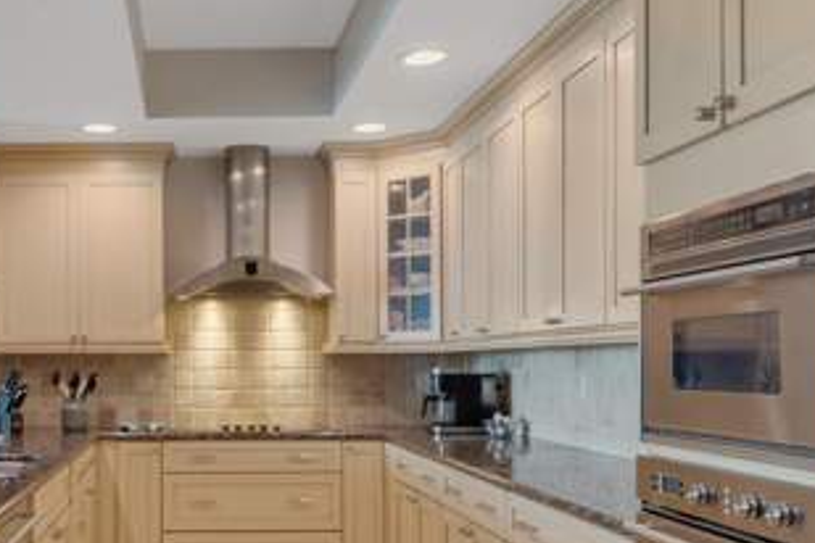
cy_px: 341
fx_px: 1011
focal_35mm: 45
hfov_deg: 42.7
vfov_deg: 30.0
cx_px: 216
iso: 320
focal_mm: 11.5
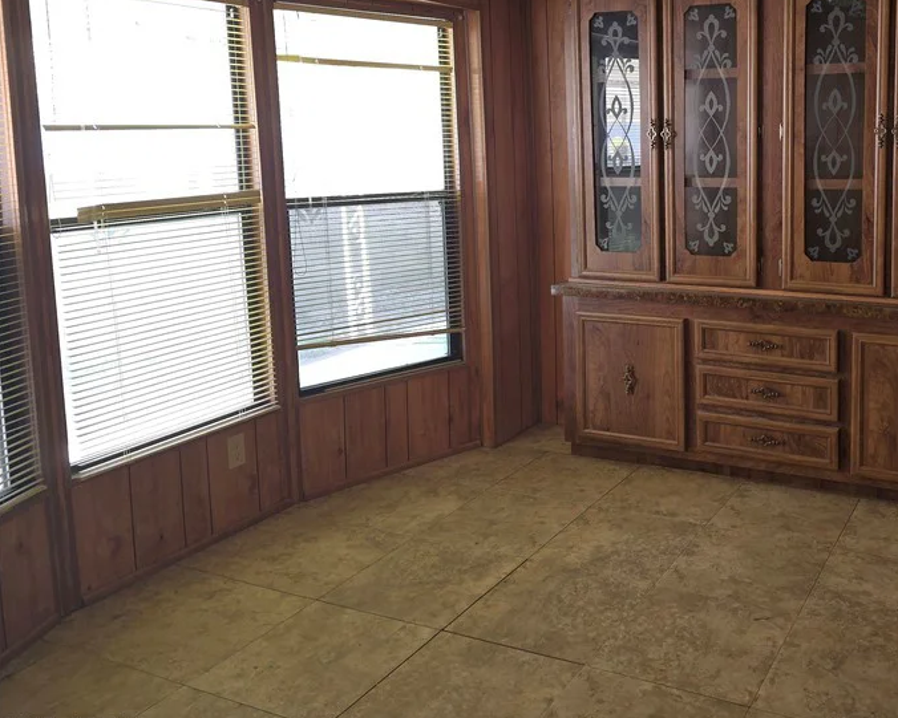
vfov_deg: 42.8
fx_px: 904
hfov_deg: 50.6
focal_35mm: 34
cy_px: 244
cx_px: 677
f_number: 1.7
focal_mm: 6.3
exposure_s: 1/40
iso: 100
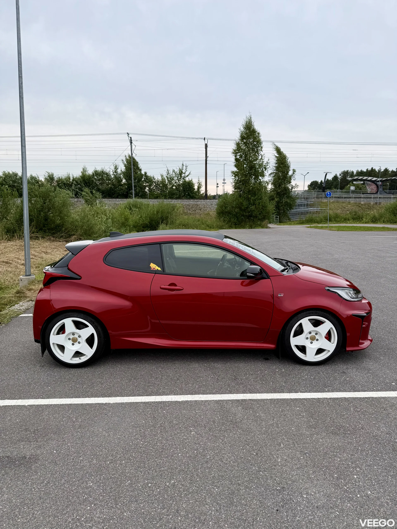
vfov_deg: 71.6
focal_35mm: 24
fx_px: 367
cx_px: 198
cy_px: 264
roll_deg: +0.1
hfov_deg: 56.8
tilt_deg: -9.5
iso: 80
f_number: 1.78
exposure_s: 1/1075
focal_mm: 6.76
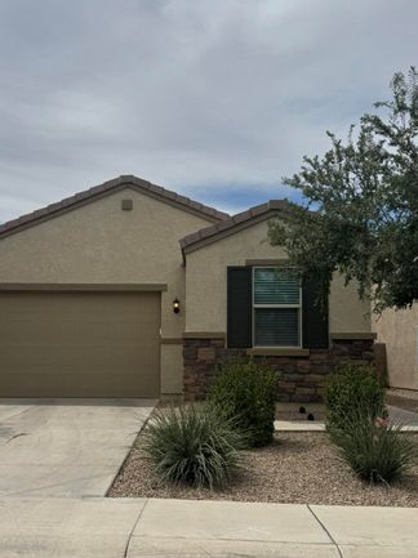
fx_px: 597
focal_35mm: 37
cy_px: 320
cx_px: 178
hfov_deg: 38.5
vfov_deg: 50.0
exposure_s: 1/10417
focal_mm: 6.76
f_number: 1.78
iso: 80
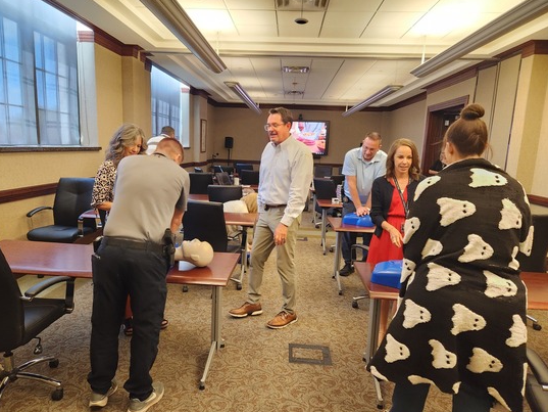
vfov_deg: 56.8
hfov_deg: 71.6
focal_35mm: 24
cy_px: 211
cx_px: 264
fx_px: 380
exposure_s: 1/120
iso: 500
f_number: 1.8
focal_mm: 5.4
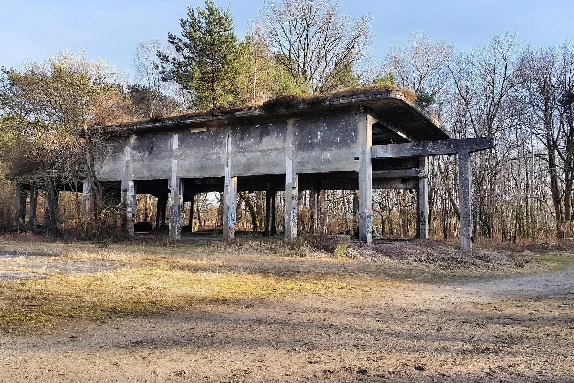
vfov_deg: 46.3
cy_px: 167
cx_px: 280
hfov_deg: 65.5
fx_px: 446
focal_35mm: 28
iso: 40
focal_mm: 4.2
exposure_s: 1/730
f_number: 1.7
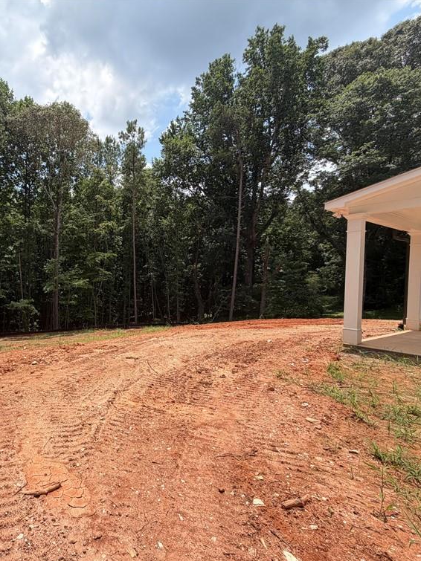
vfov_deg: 84.7
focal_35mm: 19
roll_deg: -0.9
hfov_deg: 63.6
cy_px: 283
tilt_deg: -0.7
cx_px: 94
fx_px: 308
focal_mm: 2.22
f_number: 2.2
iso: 32
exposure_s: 1/770
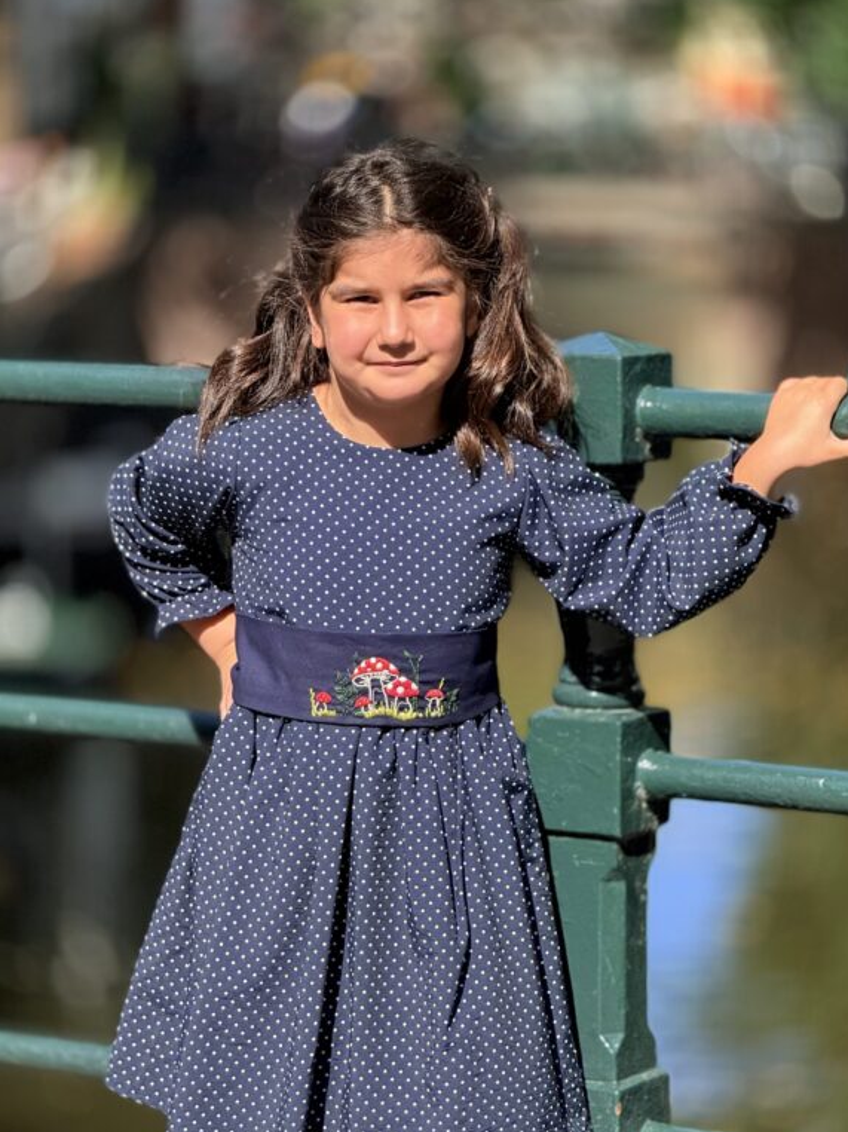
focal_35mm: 126
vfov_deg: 15.6
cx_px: 444
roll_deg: +0.2
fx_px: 4118
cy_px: 562
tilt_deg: -5.6
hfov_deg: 11.8
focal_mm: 15.66
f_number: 2.8
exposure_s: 1/661
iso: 64
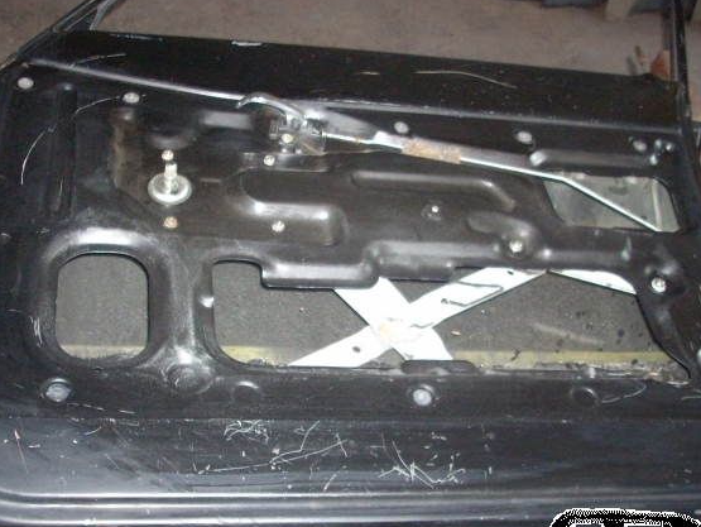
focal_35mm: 50
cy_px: 309
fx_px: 1013
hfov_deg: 38.1
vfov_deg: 29.1
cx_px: 308
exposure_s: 1/60
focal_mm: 6.2
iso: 400
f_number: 2.8
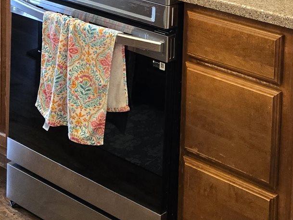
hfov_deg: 22.3
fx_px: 737
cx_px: 223
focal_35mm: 87
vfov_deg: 15.9
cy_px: -90
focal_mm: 5.4
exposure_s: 1/120
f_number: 1.8
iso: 500
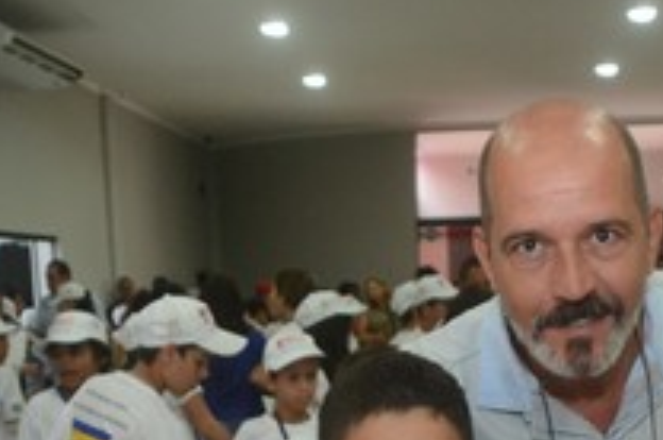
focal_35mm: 65
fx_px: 1195
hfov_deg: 30.8
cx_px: 434
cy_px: 466
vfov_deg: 20.1
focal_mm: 20
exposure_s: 1/100
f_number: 3.5
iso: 1600
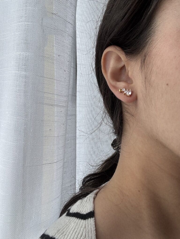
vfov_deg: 60.0
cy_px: 120
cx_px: 90
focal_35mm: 30
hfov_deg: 46.8
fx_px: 208
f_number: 1.9
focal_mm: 2.69
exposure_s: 1/160
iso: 20
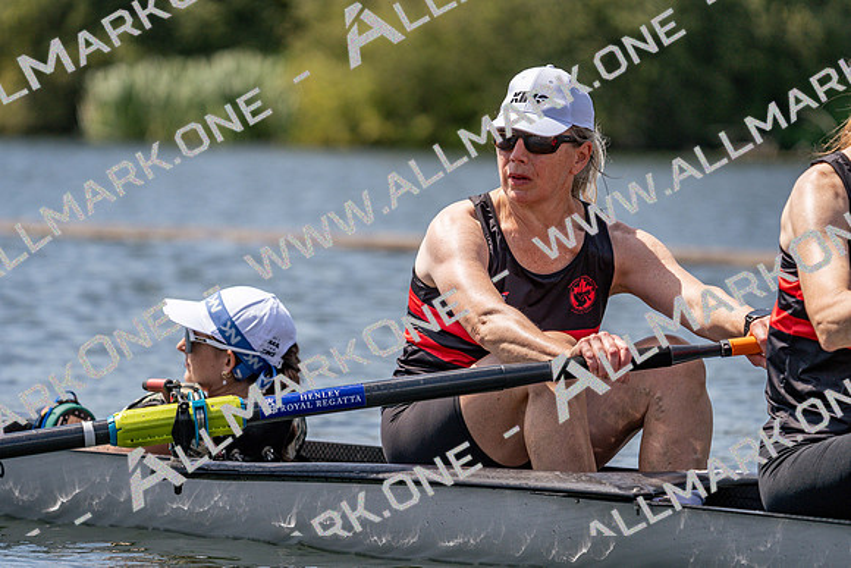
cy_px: 284
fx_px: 7046
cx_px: 426
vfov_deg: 4.6
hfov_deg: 6.9
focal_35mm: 298
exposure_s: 1/2000
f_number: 5.6
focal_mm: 298
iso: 320
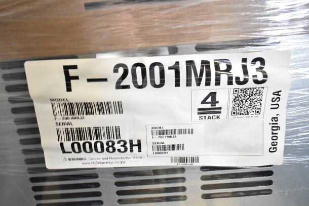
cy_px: 103
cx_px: 154
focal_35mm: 27
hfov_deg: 67.4
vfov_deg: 48.0
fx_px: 232
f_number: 4.5
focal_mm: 18
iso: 1600
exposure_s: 1/80
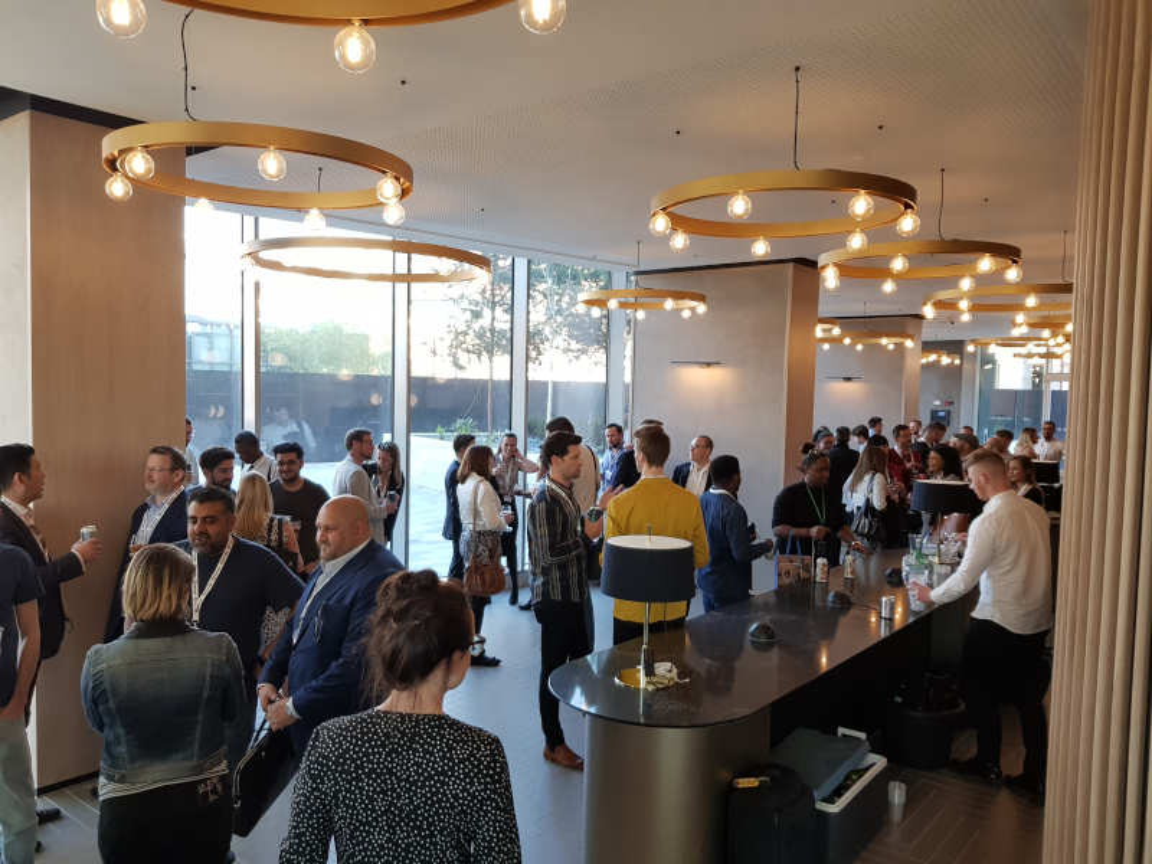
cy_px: 432
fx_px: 865
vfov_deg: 53.1
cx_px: 576
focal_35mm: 26
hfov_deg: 67.3
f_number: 1.7
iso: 100
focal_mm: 4.2
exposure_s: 1/100
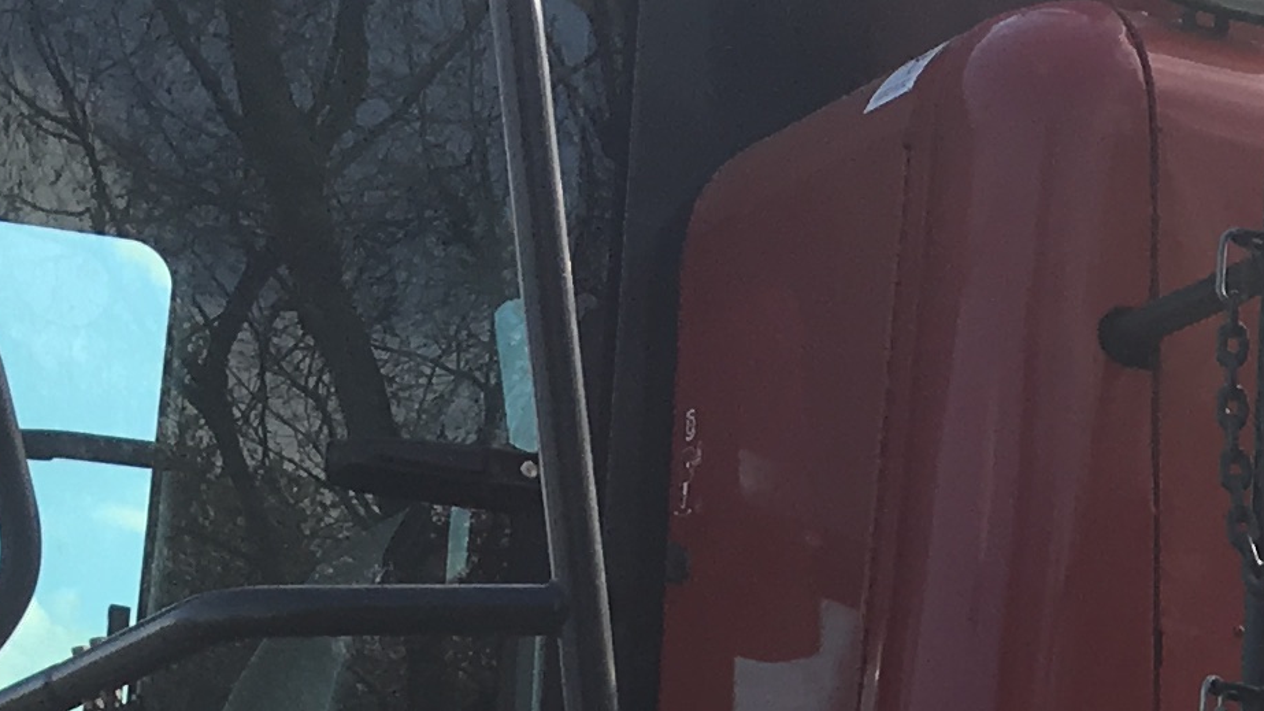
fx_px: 4625
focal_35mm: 138
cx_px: 1951
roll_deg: +1.6
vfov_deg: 8.3
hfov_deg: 14.4
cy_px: 1425
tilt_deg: +3.1
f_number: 2.2
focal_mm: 4.15
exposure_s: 1/718
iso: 25
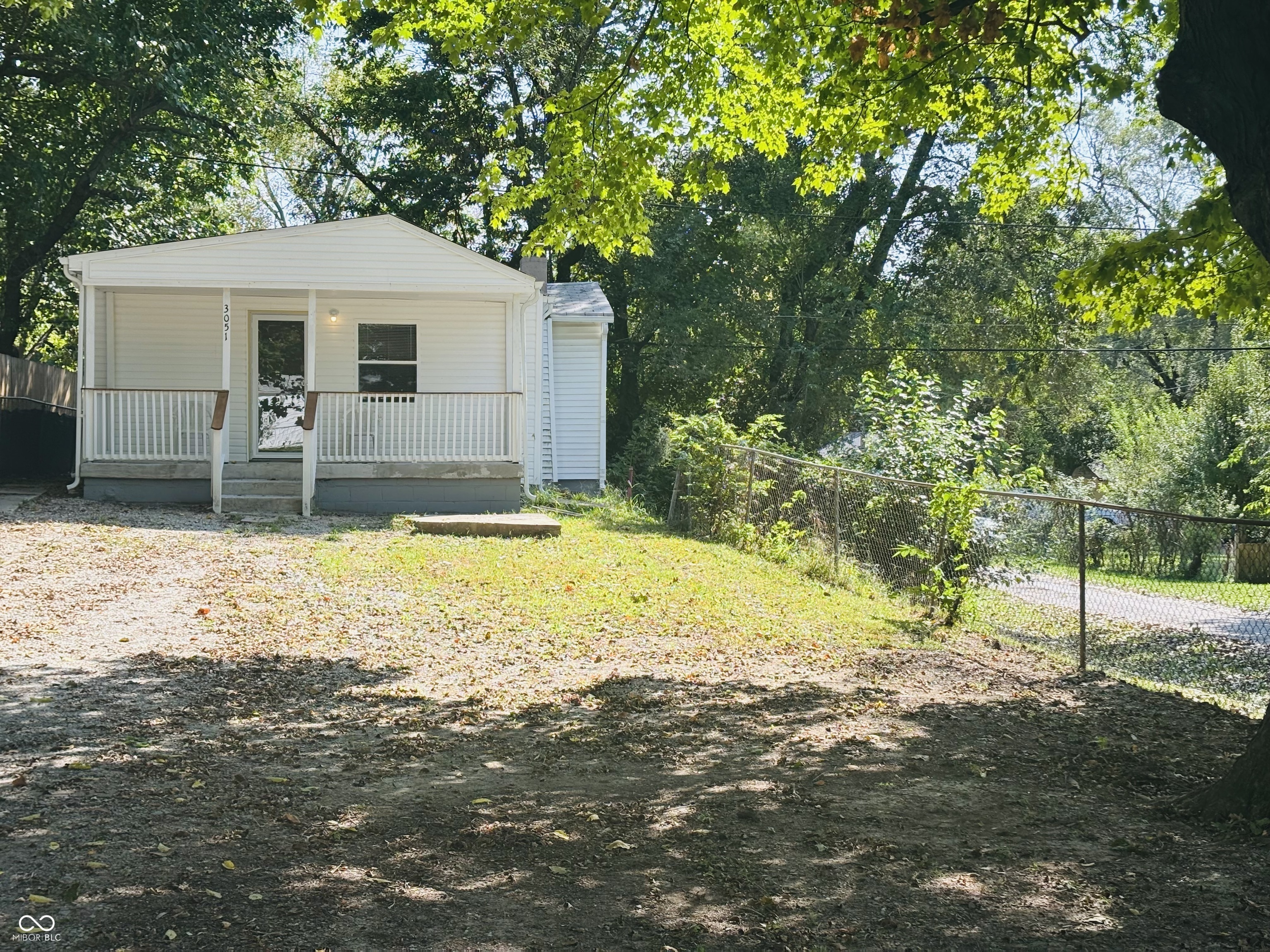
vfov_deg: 28.0
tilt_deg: -0.3
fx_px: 1908
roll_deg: +0.2
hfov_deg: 36.8
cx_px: 635
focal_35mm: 52
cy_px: 476
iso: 32
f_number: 1.6
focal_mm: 5.96
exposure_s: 1/693
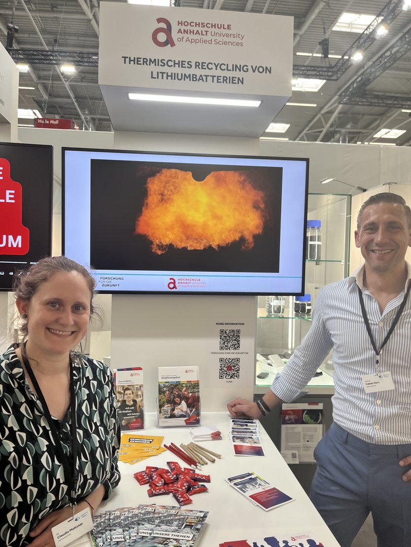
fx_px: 412
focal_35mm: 26
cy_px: 274
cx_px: 206
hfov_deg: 53.1
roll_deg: -1.9
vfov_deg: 67.3
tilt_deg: -4.7
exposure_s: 1/100
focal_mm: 5.1
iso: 64
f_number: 1.6
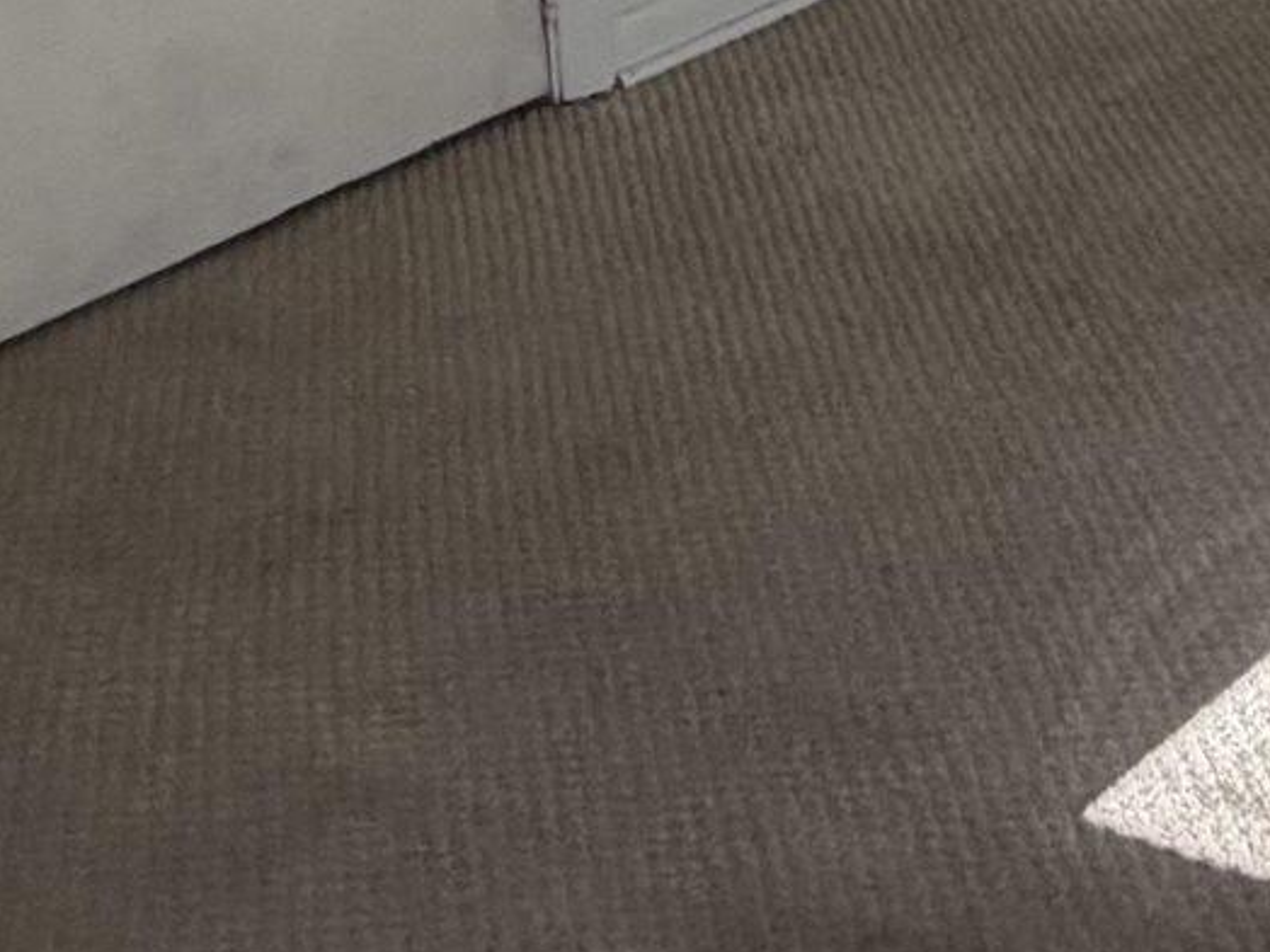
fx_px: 3008
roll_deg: -0.1
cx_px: 1975
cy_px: -741
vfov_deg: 15.5
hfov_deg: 20.1
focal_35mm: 82
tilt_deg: -9.7
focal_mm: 2.22
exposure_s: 1/121
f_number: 2.2
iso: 80
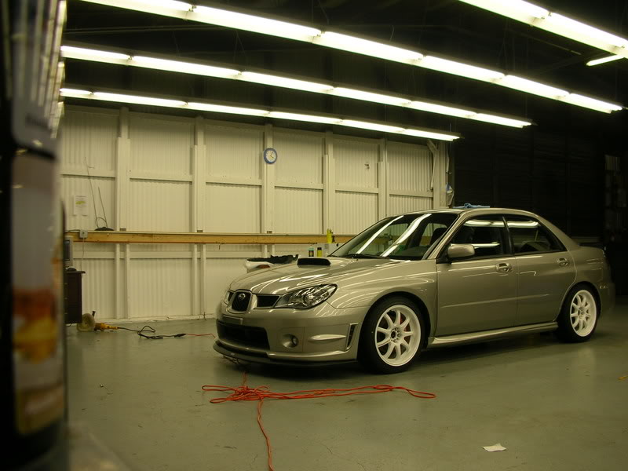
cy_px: 236
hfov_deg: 52.6
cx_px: 314
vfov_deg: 40.7
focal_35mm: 35
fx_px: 635
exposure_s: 1/35.4
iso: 50
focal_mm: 5.8
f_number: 3
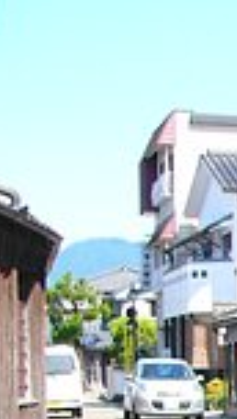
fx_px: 1468
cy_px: 521
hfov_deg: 8.3
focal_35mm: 132
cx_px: 604
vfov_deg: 15.6
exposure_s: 1/640
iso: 100
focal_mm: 6
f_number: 2.8
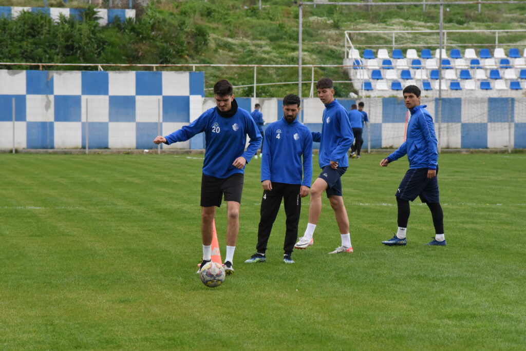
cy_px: 176
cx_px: 263
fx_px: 2778
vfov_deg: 7.2
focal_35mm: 190
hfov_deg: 10.8
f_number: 10
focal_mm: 190
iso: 5000
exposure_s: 1/4000
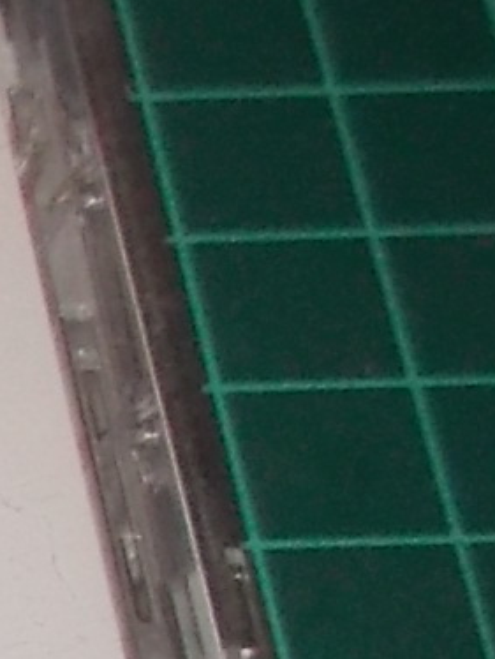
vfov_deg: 10.6
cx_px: -1242
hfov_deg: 7.1
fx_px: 3352
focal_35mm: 176
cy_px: 1121
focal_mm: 4.1
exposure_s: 1/30
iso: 200
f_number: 3.3
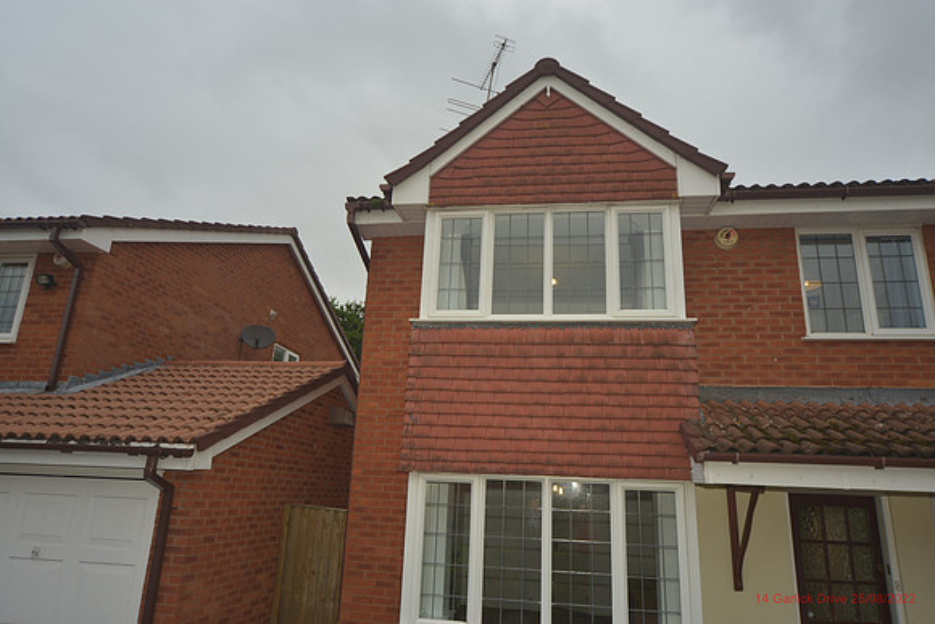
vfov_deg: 53.2
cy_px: 312
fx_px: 623
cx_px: 468
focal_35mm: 24
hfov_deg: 73.7
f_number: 5.6
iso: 160
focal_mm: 24
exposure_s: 1/200
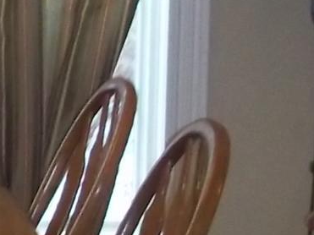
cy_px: 28
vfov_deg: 5.7
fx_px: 2349
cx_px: -310
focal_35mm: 259
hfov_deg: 7.4
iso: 320
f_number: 3.1
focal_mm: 6.5
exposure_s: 1/30
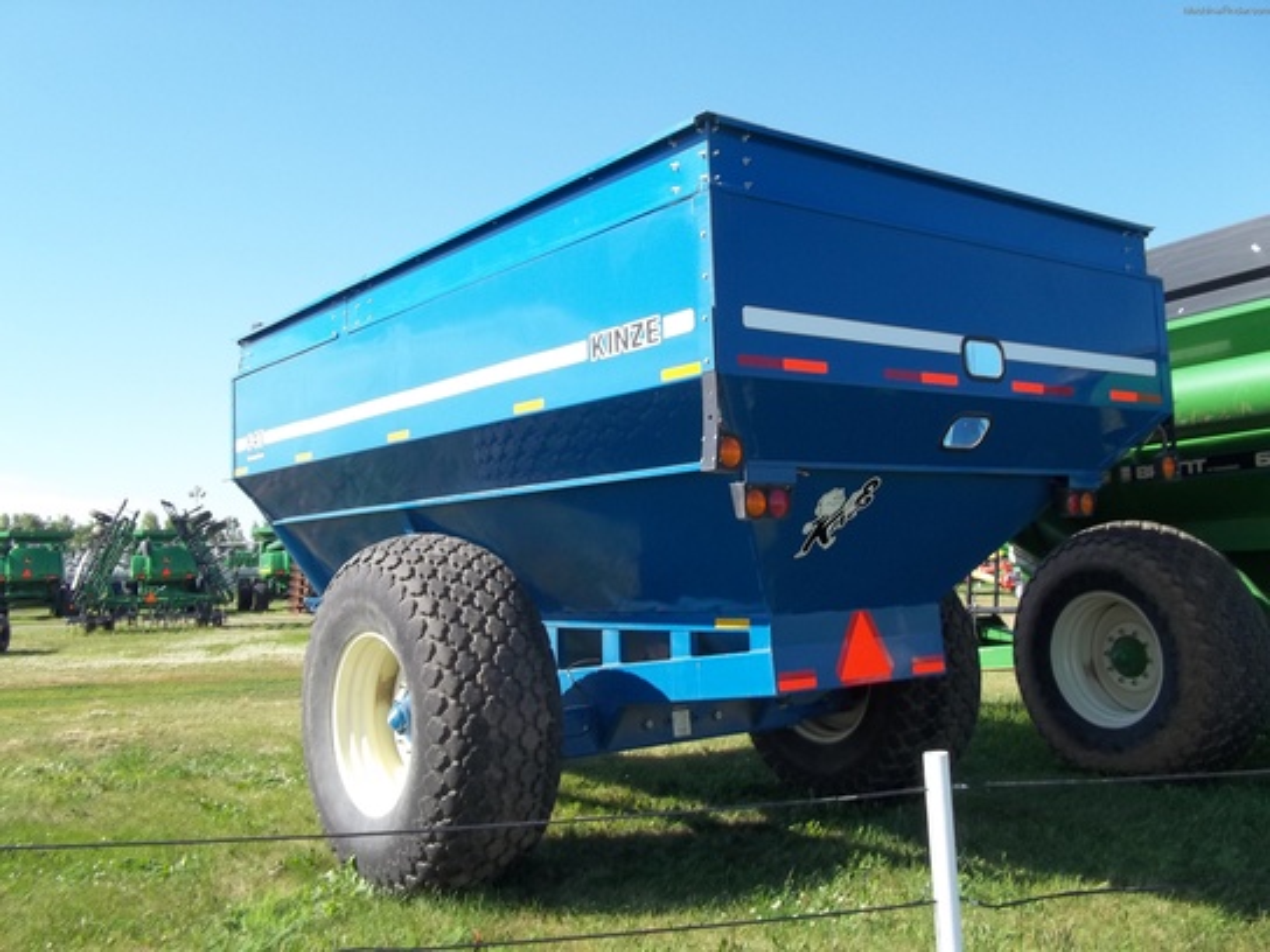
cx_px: 635
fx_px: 1174
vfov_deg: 44.2
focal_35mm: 32
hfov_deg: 56.8
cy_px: 476
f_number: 8.8
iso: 64
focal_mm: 5.7
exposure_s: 1/60
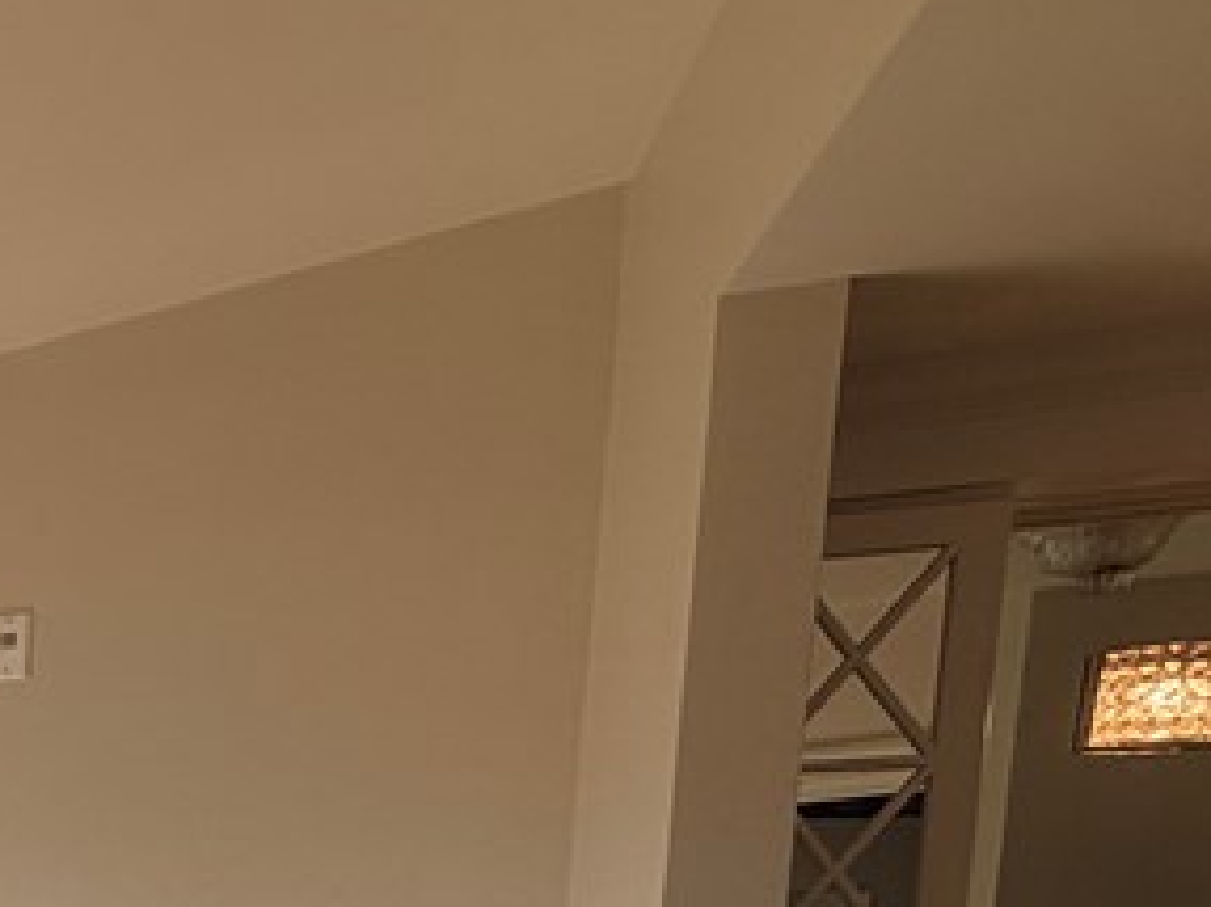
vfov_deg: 24.5
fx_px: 1748
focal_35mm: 50
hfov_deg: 26.3
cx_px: -654
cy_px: 1244
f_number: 2.2
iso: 50
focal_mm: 2.22
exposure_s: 1/502
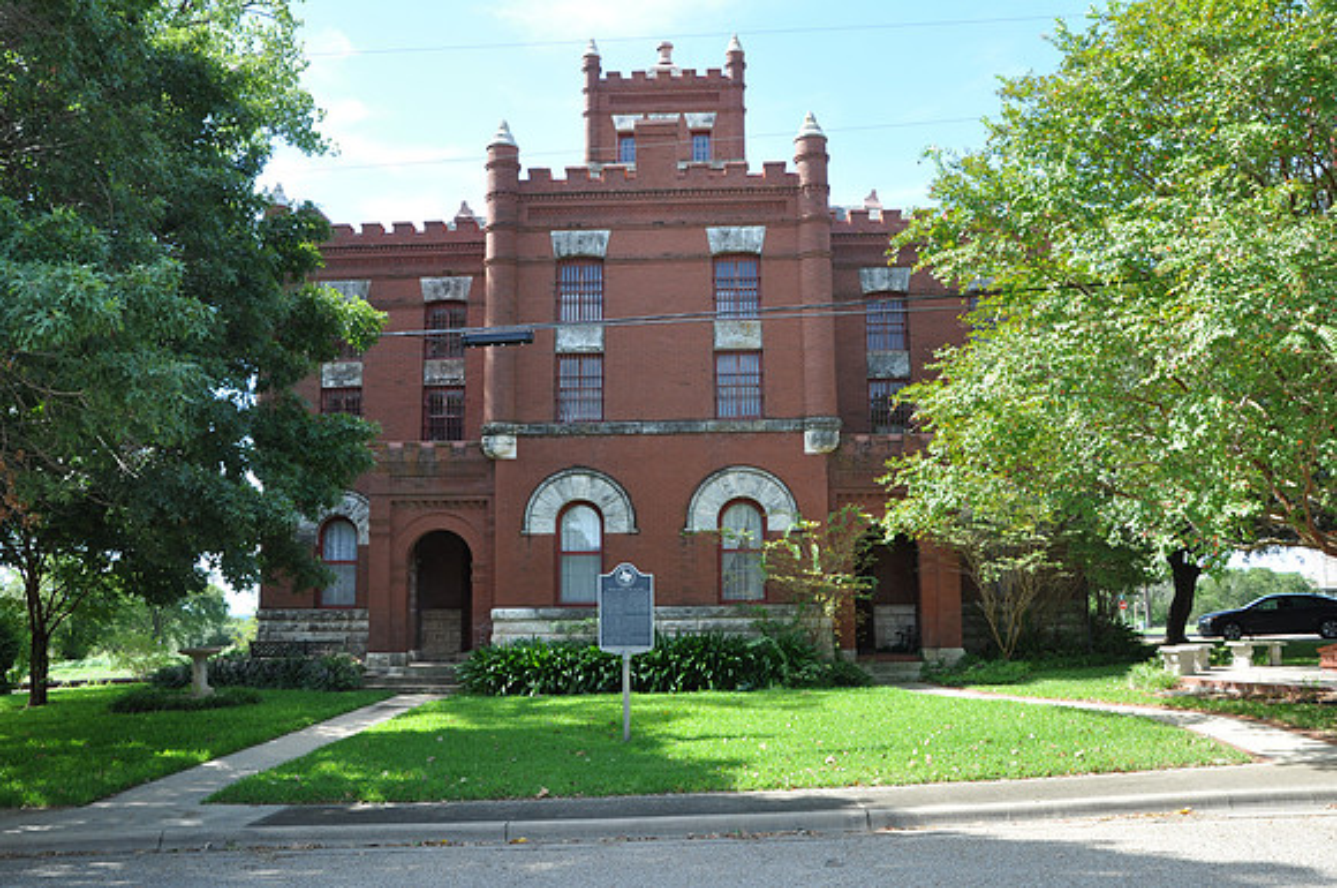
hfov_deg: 59.6
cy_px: 444
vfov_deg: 41.6
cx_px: 668
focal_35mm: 32
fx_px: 1168
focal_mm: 21
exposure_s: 1/60
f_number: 8
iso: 200
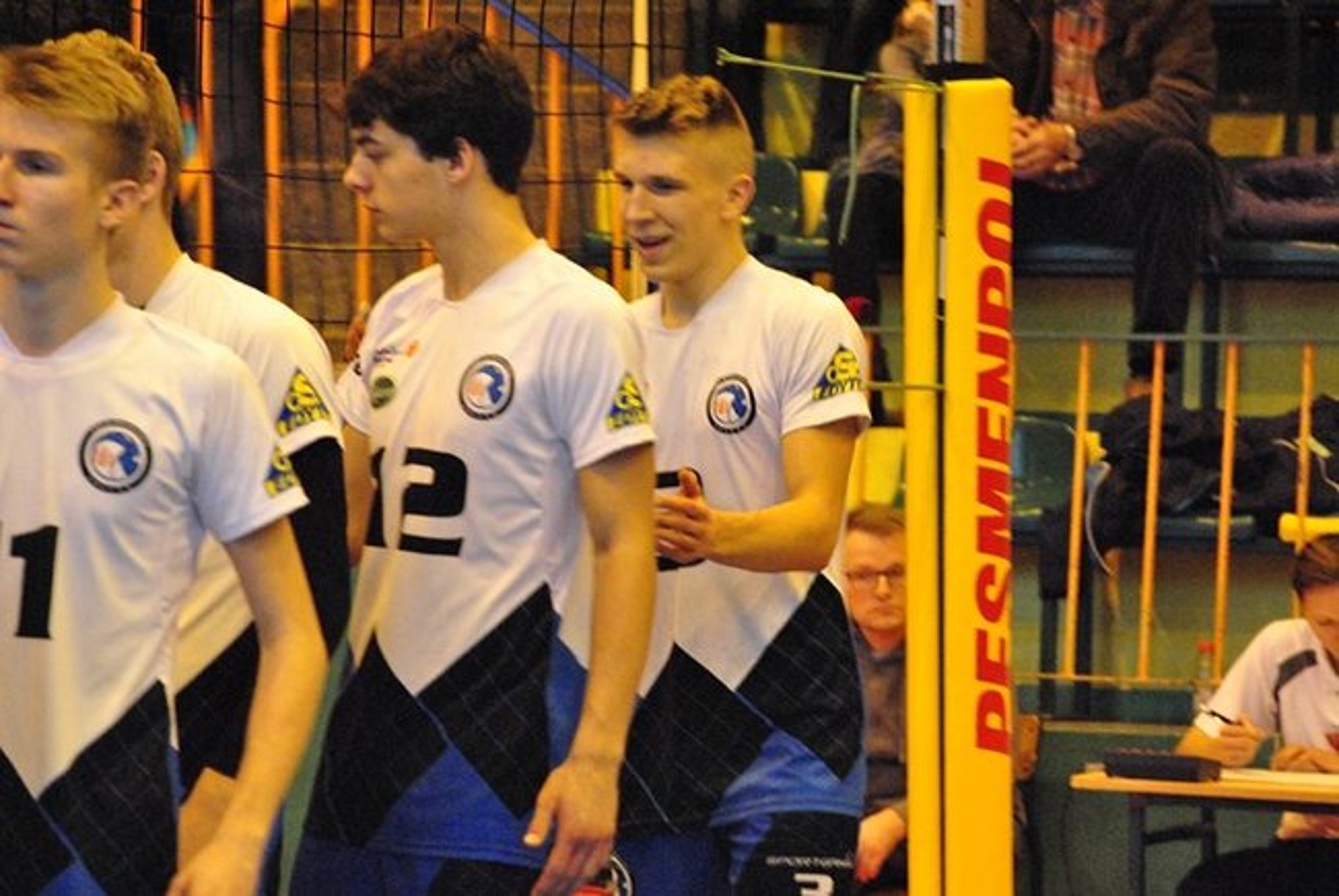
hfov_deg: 8.6
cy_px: 448
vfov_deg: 5.7
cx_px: 670
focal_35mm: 240
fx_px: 8937
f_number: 5.6
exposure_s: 1/60
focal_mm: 160
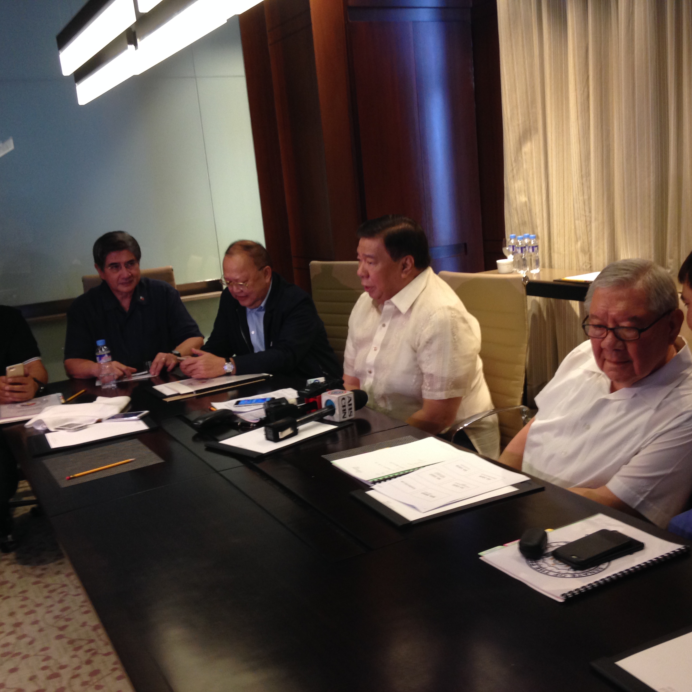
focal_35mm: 39
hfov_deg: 42.8
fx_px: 882
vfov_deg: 42.8
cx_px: 357
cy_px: 346
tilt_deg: -11.4
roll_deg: +6.8
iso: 80
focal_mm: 4.12
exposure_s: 1/20
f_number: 2.4
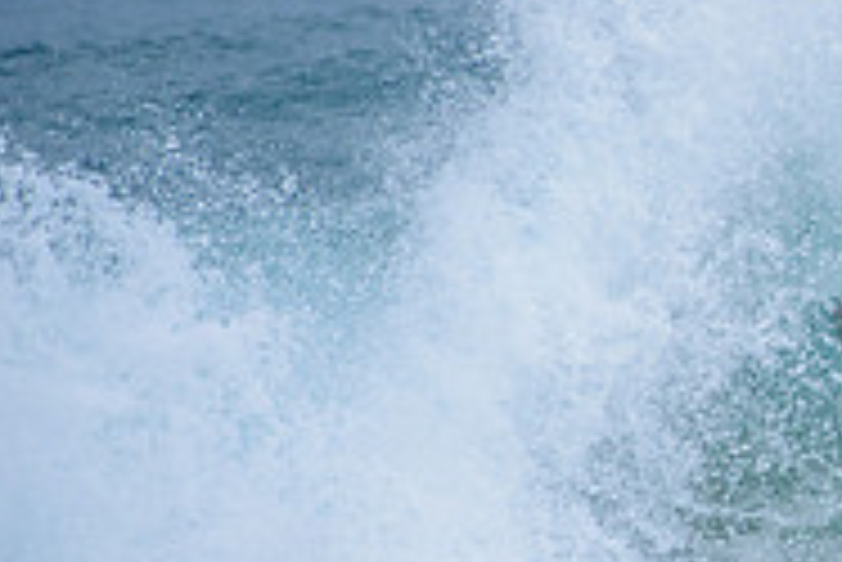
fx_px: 36210
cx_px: 1297
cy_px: 335
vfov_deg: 0.9
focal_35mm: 1547
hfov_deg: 1.3
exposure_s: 1/2000
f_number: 5.6
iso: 320
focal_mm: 500
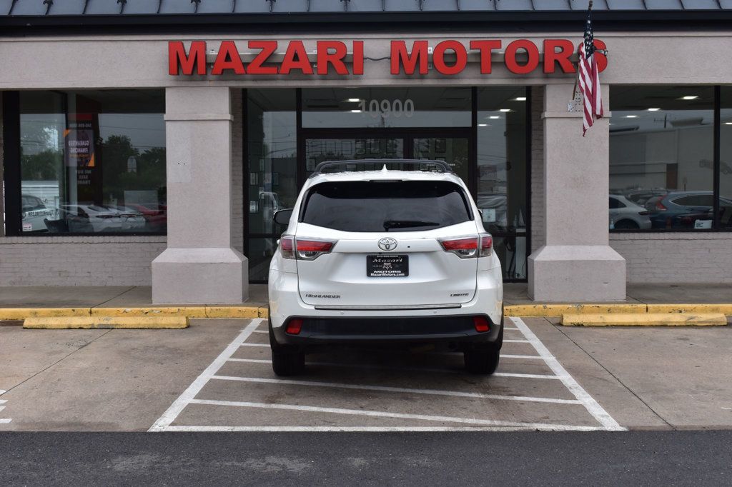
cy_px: 244
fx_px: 1037
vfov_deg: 26.5
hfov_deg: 38.9
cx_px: 366
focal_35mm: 51
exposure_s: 1/400
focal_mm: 34
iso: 400
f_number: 11
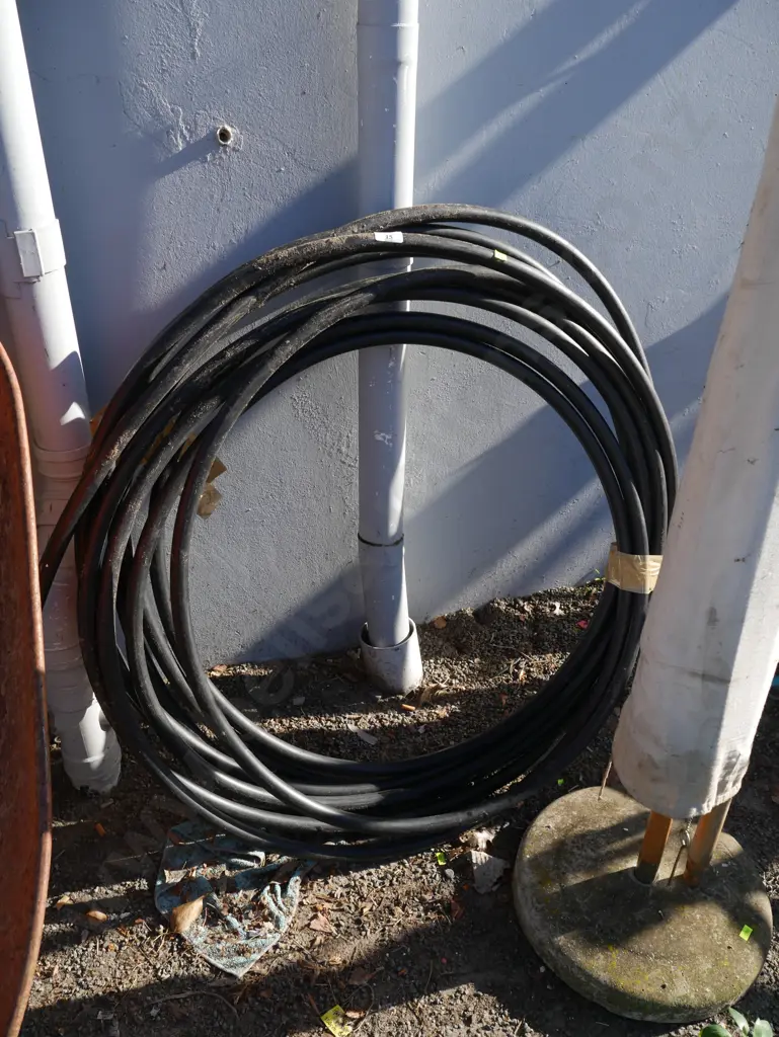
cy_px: 518
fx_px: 839
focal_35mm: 28
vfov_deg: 63.4
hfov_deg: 49.8
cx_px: 390
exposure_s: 1/320
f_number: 5.6
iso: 200
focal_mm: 14
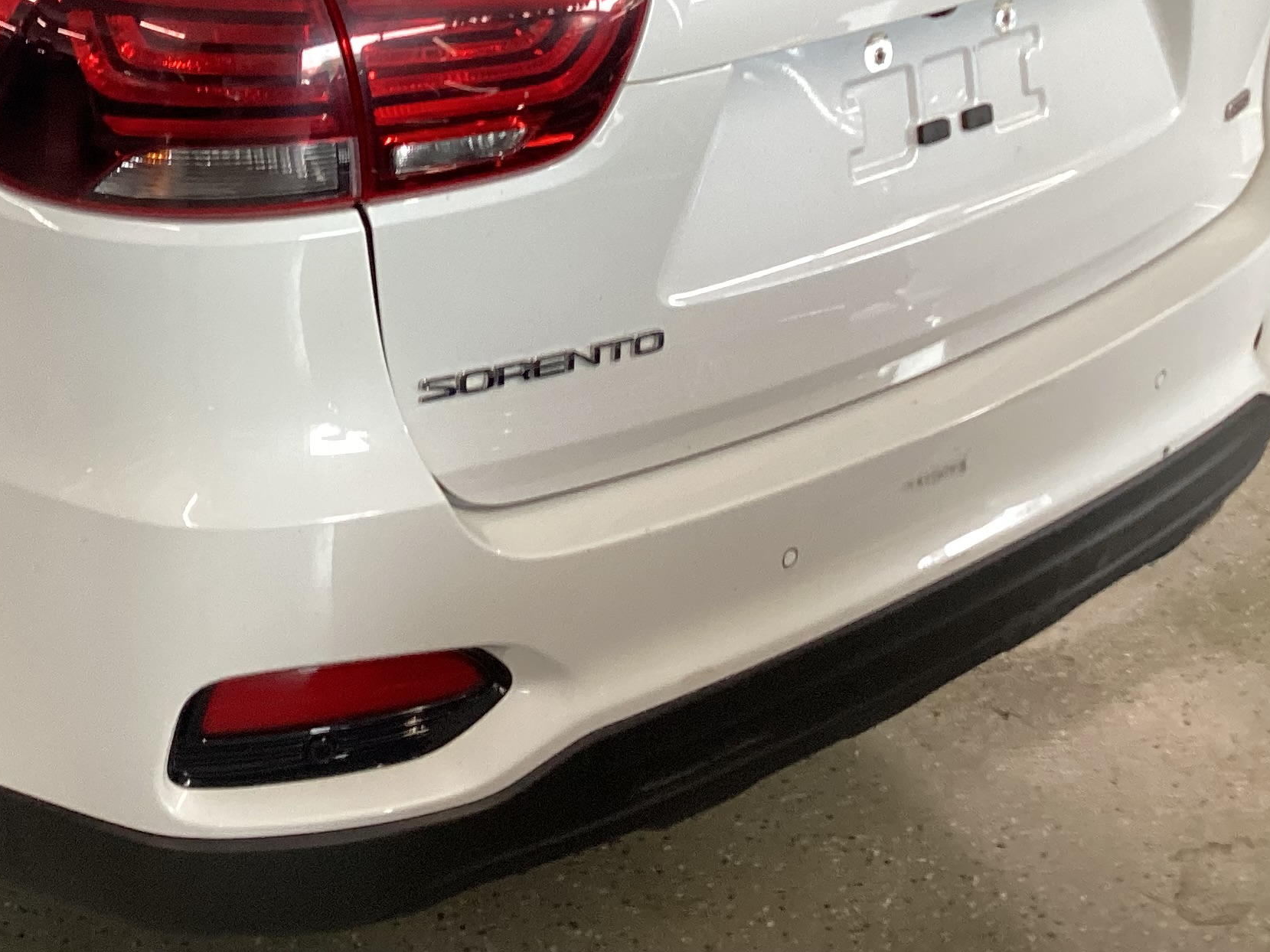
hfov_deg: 30.1
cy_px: 18
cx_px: 89
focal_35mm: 61
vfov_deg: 23.1
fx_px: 2238
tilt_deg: -19.7
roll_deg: +0.0
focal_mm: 3.3
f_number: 2.4
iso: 125
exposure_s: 1/60
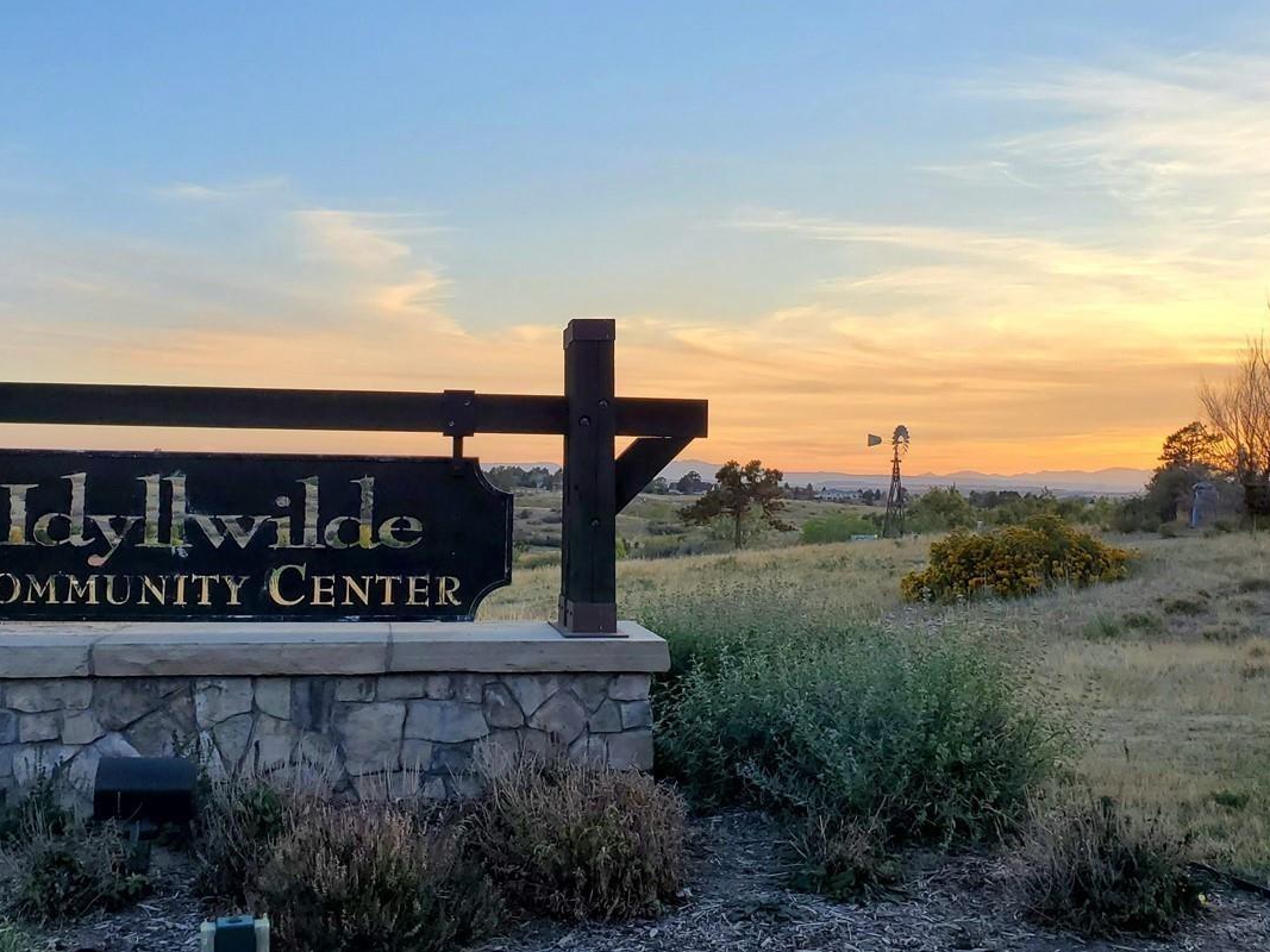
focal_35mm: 39
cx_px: 588
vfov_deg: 36.6
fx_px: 1431
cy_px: 369
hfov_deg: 47.8
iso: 50
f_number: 2.4
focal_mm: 4.3
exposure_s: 1/343
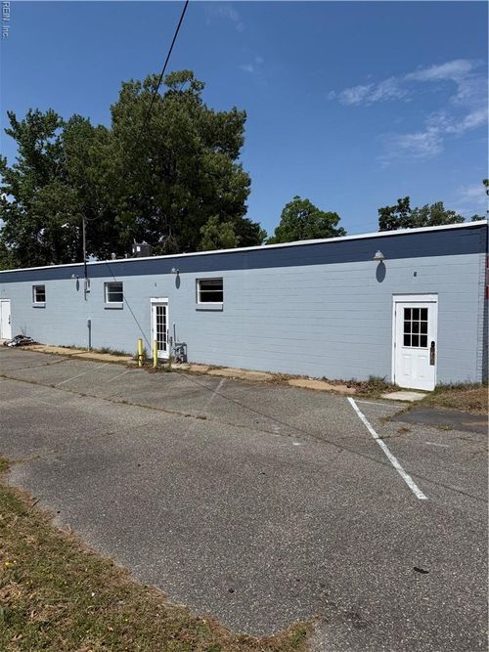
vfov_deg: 71.6
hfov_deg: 56.8
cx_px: 244
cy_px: 326
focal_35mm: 24
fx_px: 452
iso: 80
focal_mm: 6.76
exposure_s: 1/8130
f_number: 1.78
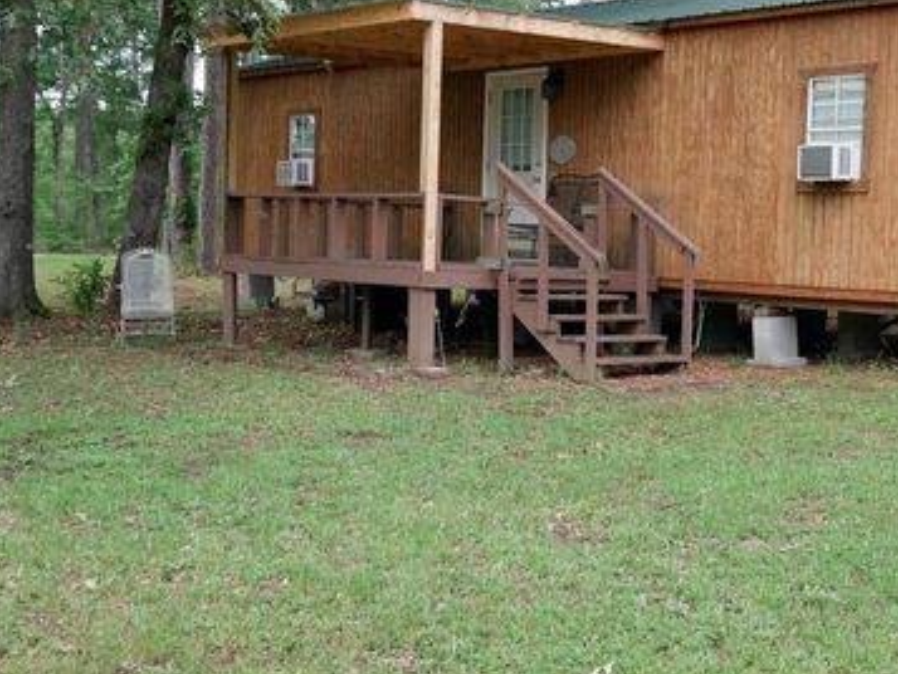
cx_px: 581
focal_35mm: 56
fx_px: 1453
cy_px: 306
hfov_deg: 34.1
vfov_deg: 26.1
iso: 250
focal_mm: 20
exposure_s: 1/60
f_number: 4.5
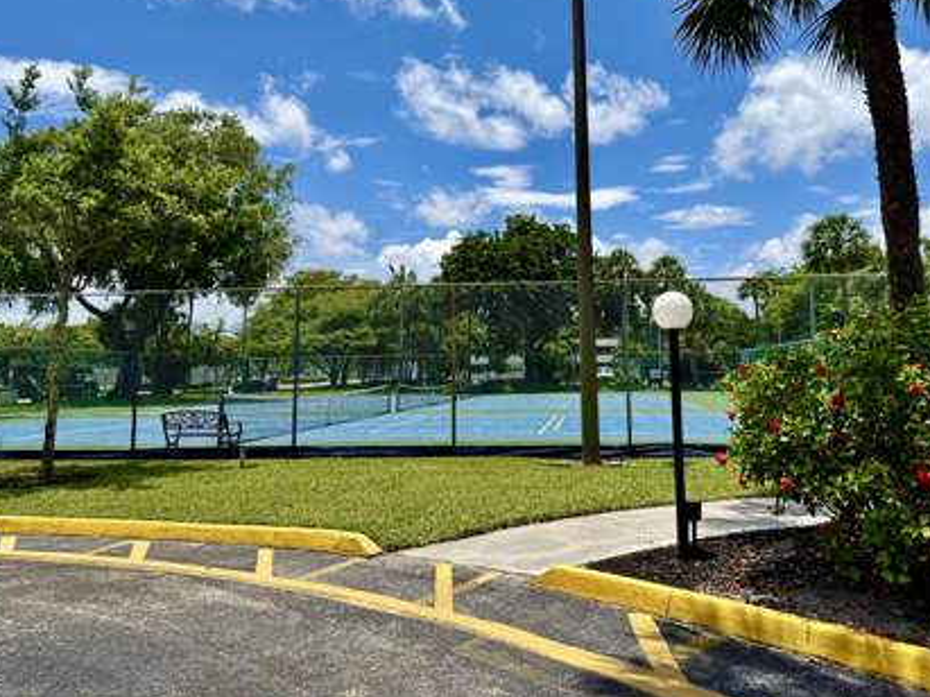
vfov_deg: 49.6
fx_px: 752
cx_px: 527
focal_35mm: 28
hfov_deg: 63.2
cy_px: 300
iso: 80
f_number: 1.78
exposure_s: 1/7937
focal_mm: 6.76
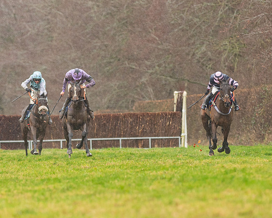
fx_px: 4779
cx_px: 111
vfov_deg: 2.6
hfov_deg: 3.3
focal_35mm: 594
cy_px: 115
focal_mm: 300
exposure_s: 1/1000
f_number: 5
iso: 1000
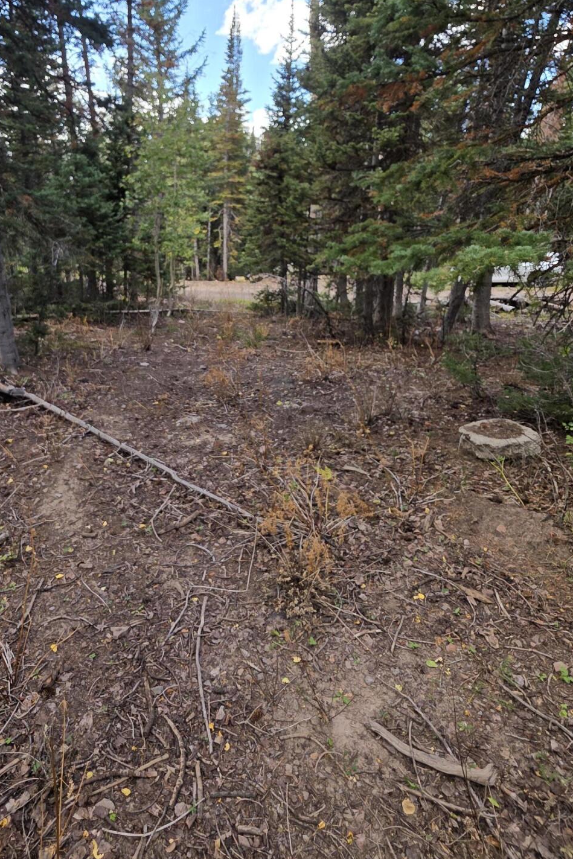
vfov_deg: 85.7
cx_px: 208
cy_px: 337
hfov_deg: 63.5
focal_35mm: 19
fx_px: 453
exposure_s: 1/120
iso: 25
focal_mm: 2.2
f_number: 1.9
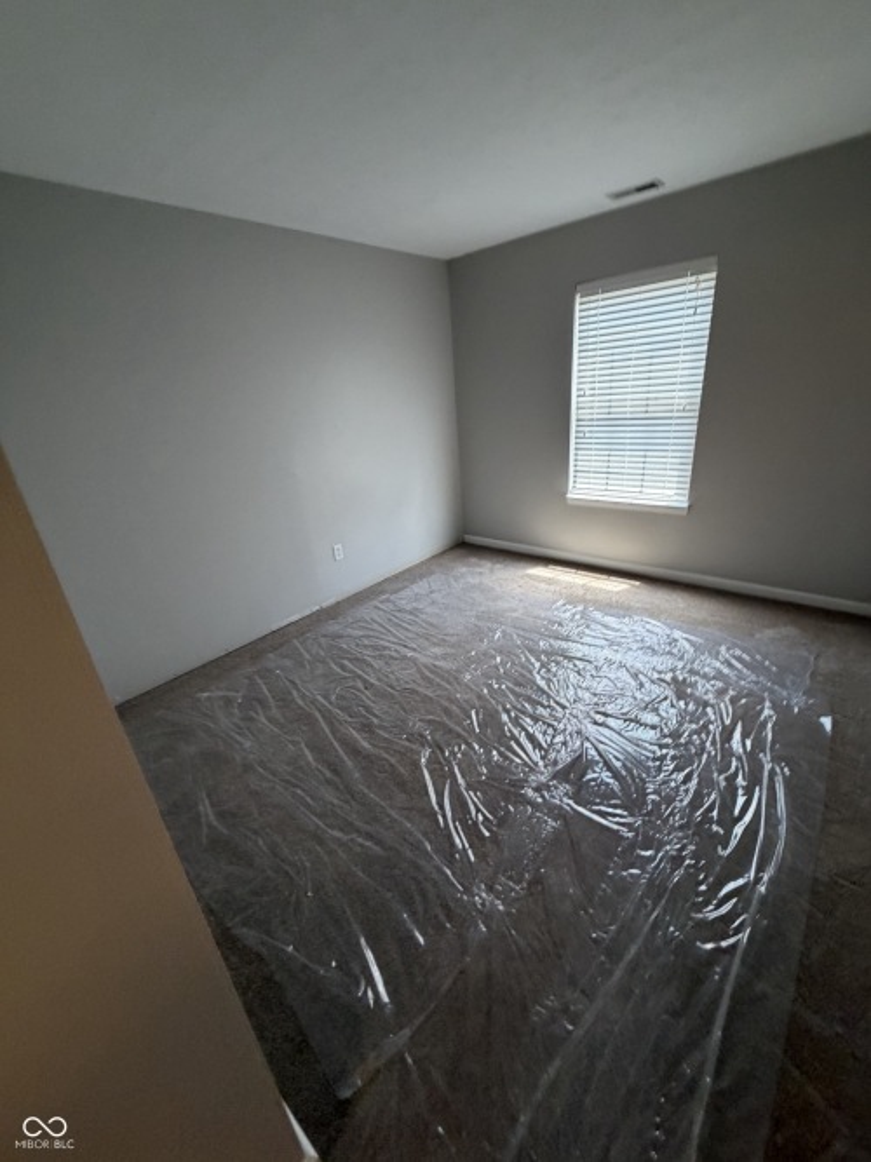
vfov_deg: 102.1
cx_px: 436
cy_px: 581
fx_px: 470
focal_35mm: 14
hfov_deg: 85.7
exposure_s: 1/60
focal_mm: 2.22
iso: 250
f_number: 2.2
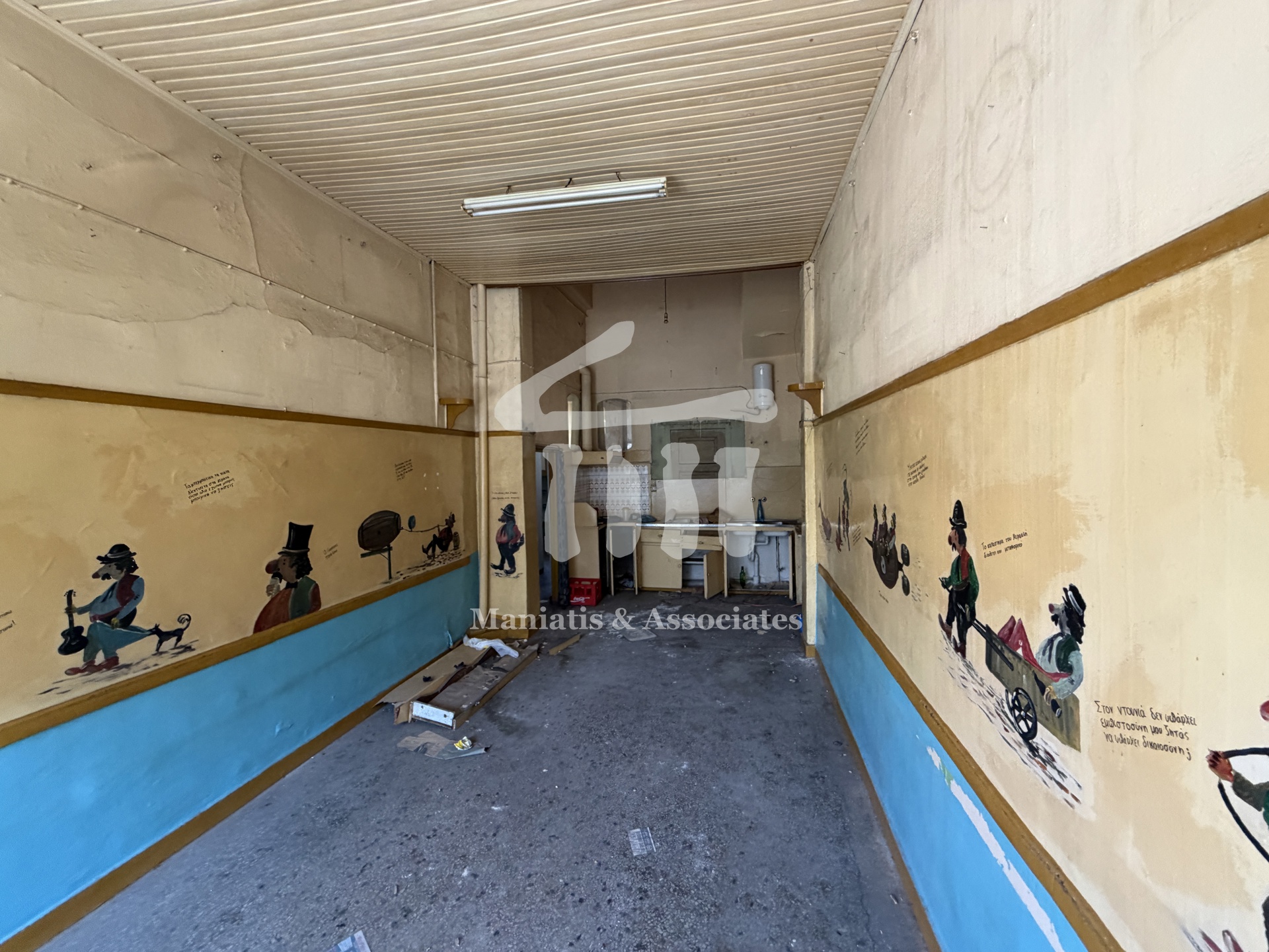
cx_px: 634
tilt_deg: -2.8
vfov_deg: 85.7
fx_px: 513
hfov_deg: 102.1
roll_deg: +1.6
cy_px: 476
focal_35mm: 14
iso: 320
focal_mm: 2.22
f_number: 2.2
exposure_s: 1/95
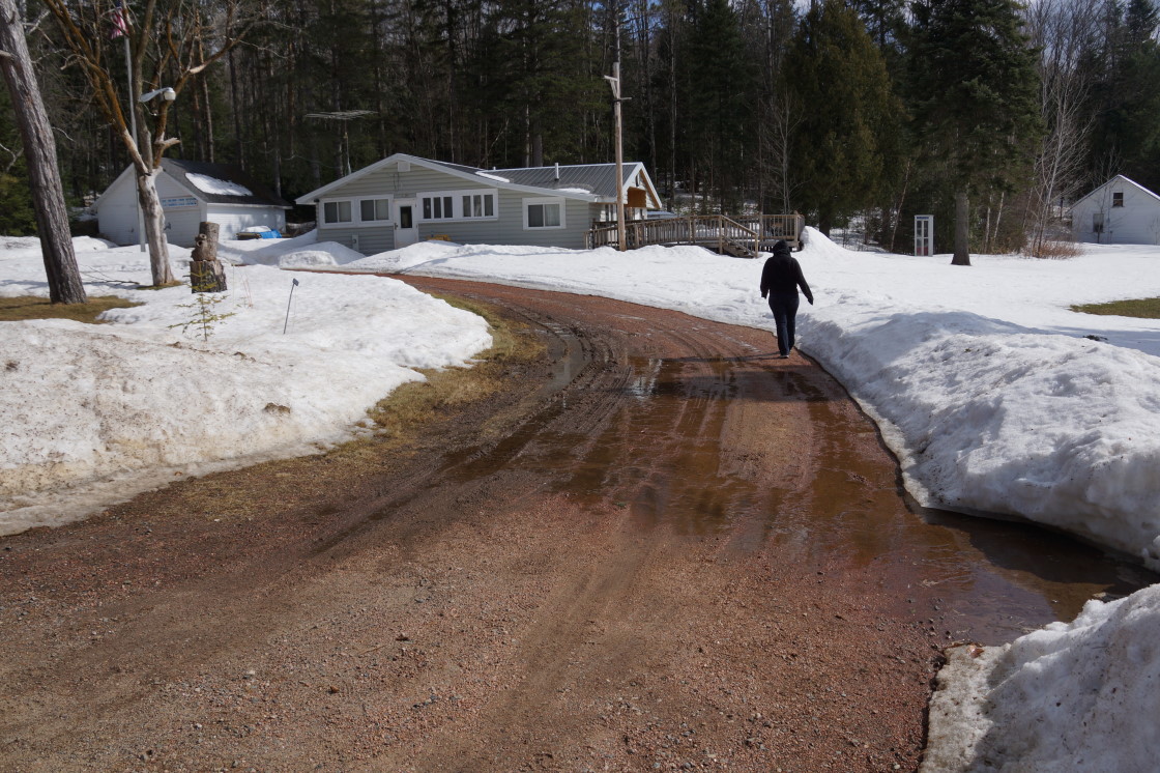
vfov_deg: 47.9
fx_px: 870
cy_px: 386
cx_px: 580
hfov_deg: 67.4
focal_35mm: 27
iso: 100
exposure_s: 1/500
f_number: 8
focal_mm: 18
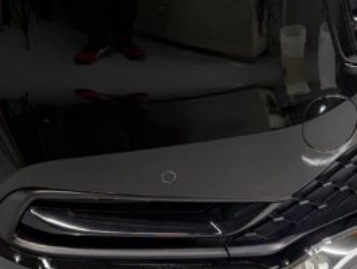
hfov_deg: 19.5
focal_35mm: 100
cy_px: -91
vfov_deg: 14.2
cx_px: 97
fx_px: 1032
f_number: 1.6
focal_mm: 5.96
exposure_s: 1/120
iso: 200
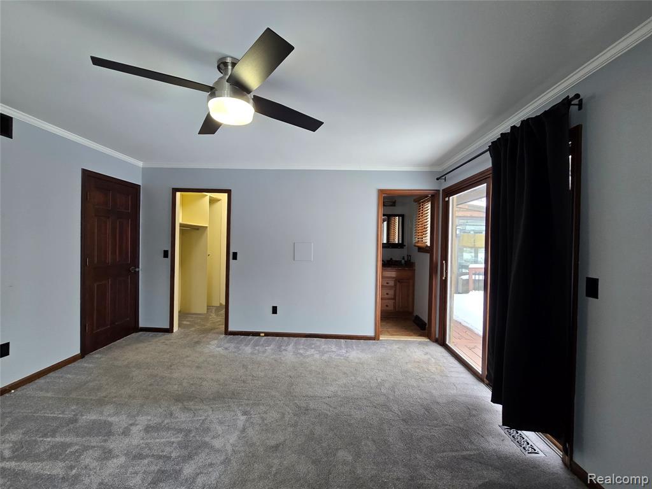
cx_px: 326
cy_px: 244
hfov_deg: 106.2
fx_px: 245
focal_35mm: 13
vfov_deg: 89.9
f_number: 2.2
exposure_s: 1/60
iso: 125
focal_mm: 2.2
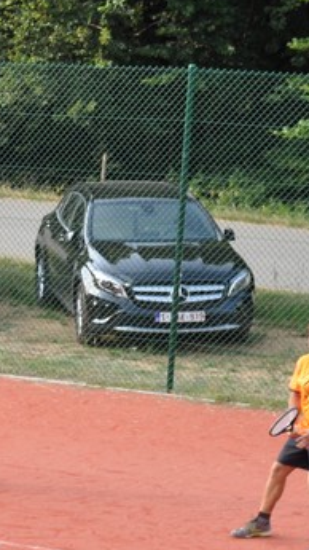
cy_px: 509
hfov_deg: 6.7
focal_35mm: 177
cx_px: -218
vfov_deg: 12.1
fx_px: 2579
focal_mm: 38
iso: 200
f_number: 5.6
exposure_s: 1/125
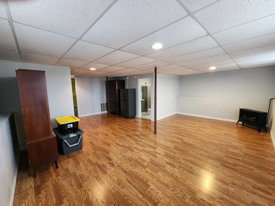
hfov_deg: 106.2
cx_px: 138
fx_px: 103
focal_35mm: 13
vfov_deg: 89.9
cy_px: 103
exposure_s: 1/60
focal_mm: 2.2
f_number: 2.2
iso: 320
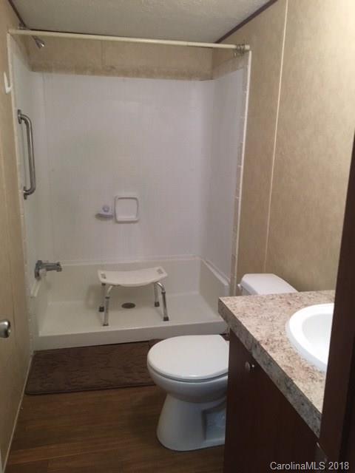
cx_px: 178
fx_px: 397
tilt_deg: -14.1
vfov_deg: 61.7
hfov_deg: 48.2
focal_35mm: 29
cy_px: 236
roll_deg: +1.3
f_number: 2.2
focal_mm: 4.15
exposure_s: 1/30
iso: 160
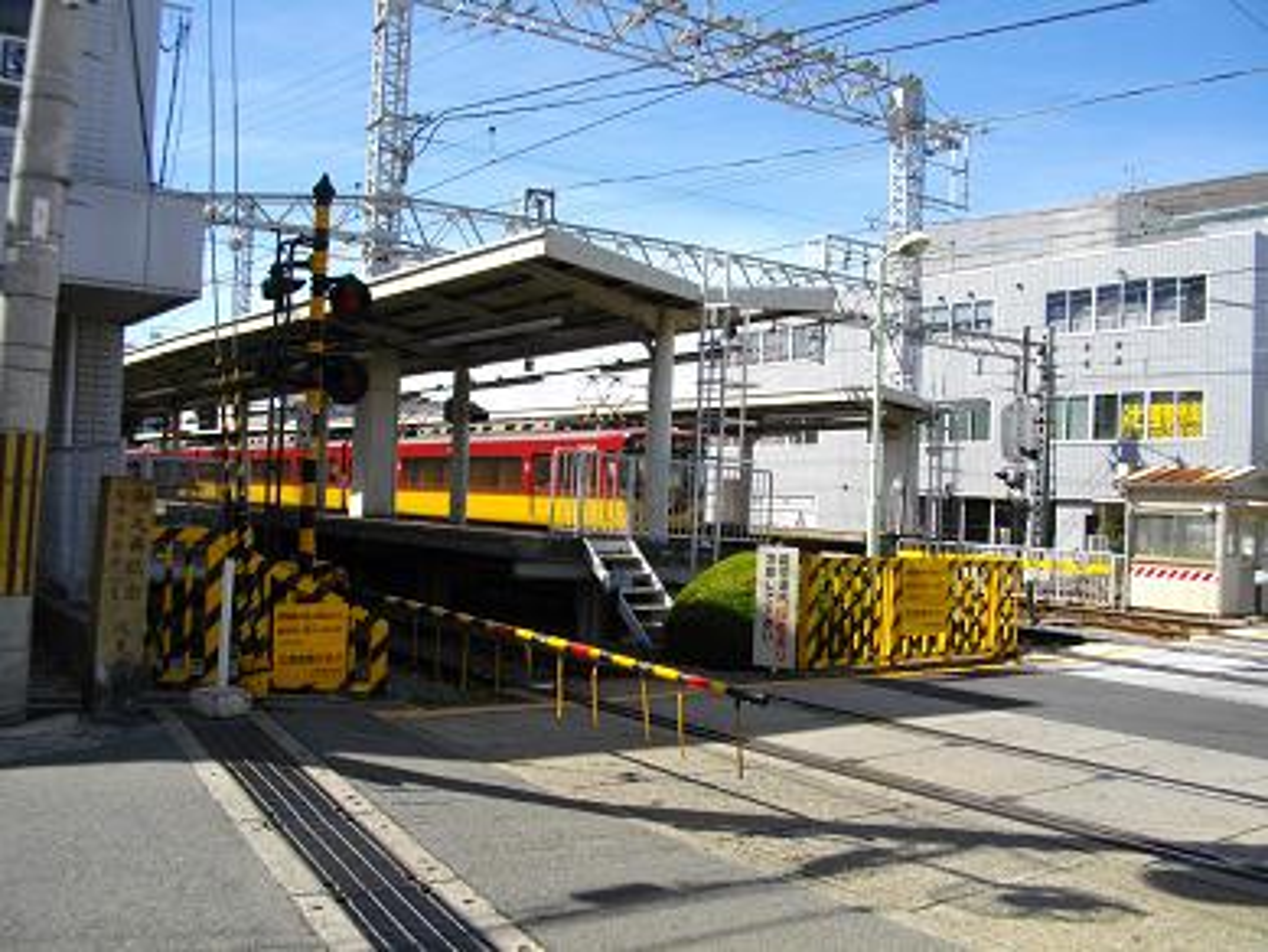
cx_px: 634
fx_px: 1173
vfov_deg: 44.2
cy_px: 476
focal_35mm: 32
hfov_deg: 56.8
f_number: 5.5
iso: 100
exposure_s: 1/320
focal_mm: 5.7
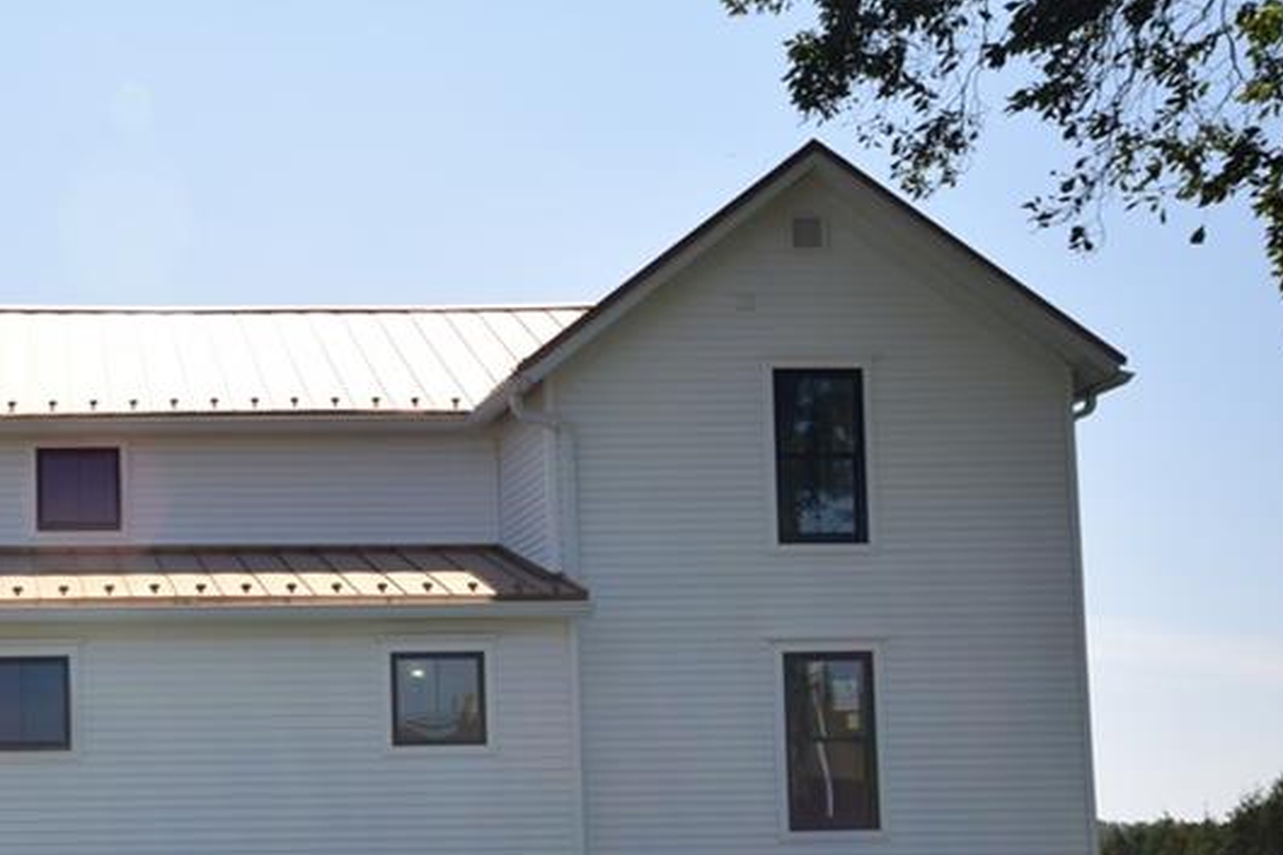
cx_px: 77
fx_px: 2066
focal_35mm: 58
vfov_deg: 23.0
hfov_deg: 32.4
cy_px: 705
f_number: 10
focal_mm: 20
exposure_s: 1/200
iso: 100
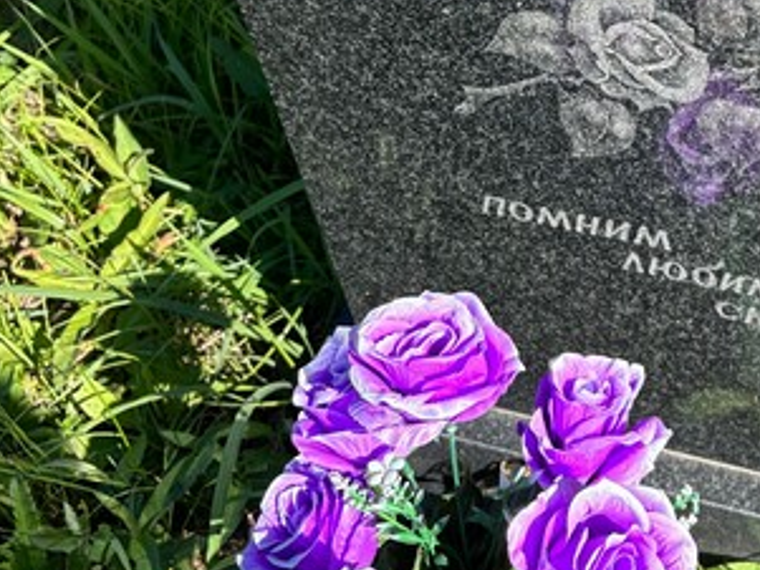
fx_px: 1516
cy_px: -129
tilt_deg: -42.0
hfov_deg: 27.0
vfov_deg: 19.9
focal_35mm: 69
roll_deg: +5.5
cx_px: 707
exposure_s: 1/1007
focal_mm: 5.96
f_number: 1.6
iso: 50
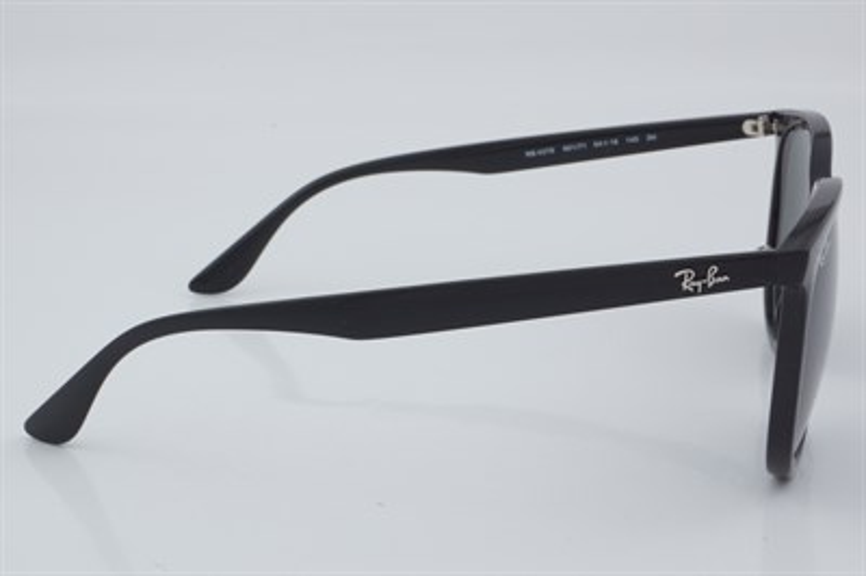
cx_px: 433
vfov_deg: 18.2
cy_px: 288
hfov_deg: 27.0
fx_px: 1803
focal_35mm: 75
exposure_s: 1/4
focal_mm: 50
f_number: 29
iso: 100
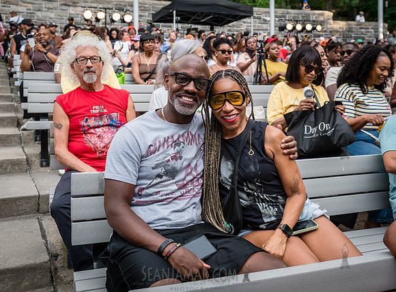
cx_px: 216
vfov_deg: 34.4
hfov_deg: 45.7
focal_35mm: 41
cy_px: 110
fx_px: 470
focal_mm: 31
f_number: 4.5
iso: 1000
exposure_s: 1/400
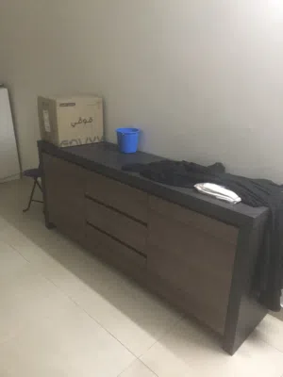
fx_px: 305
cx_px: 142
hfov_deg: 49.7
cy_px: 188
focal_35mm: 28
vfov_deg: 63.4
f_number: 1.8
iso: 80
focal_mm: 3.99
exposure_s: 1/6
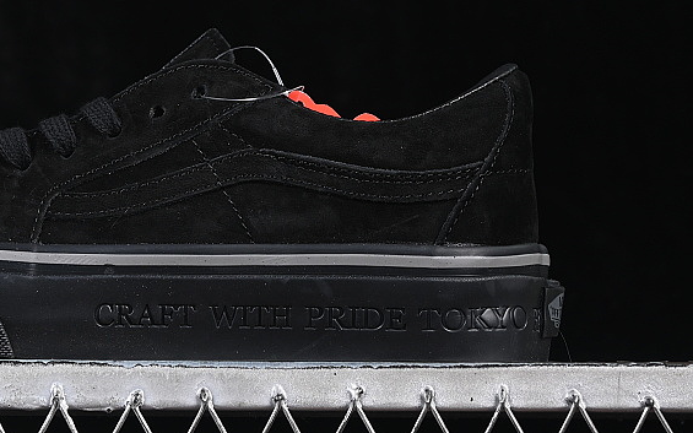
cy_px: 88
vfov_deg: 9.0
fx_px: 2757
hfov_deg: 14.2
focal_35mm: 146
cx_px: 130
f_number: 6.3
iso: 160
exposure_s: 1/60
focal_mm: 50
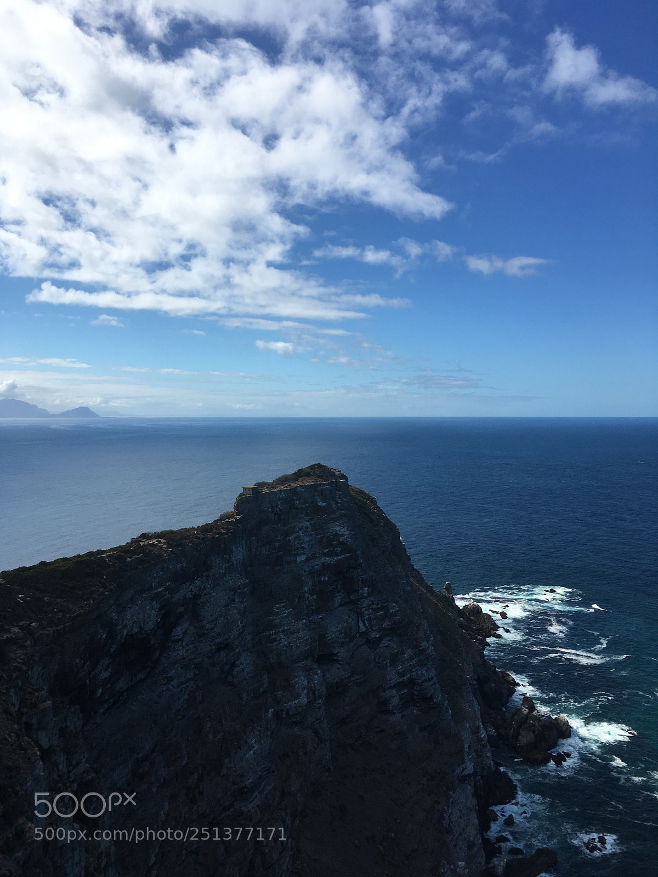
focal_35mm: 29
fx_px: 735
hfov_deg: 48.2
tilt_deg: -0.6
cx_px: 329
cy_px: 438
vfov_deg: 61.7
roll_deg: -1.2
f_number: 2.2
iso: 25
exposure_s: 1/2564
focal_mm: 4.15
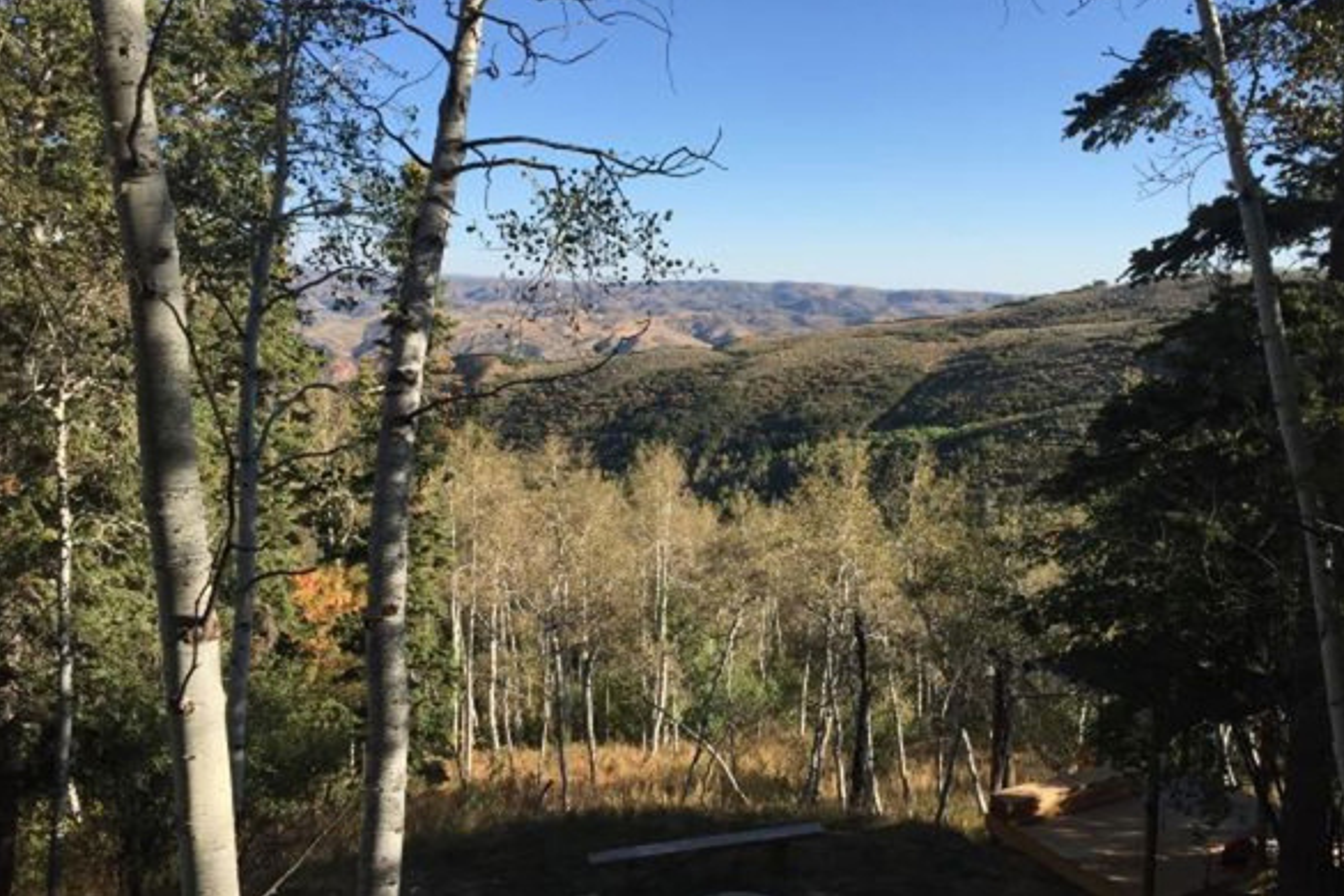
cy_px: 430
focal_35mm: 33
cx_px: 728
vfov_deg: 40.0
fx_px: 1232
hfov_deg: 57.1
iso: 32
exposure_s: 1/1236
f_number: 2.2
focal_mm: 4.15
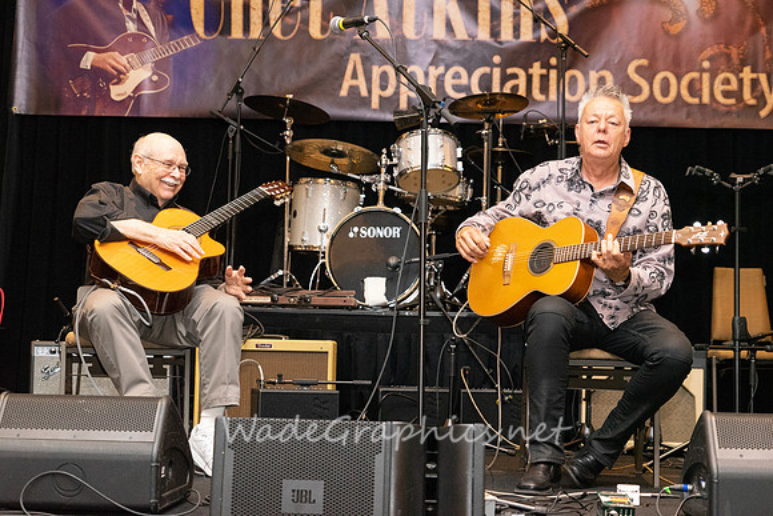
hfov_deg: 27.0
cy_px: 258
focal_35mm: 75
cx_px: 386
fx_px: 1611
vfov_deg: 18.2
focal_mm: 75
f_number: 6.3
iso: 6400
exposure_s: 1/200
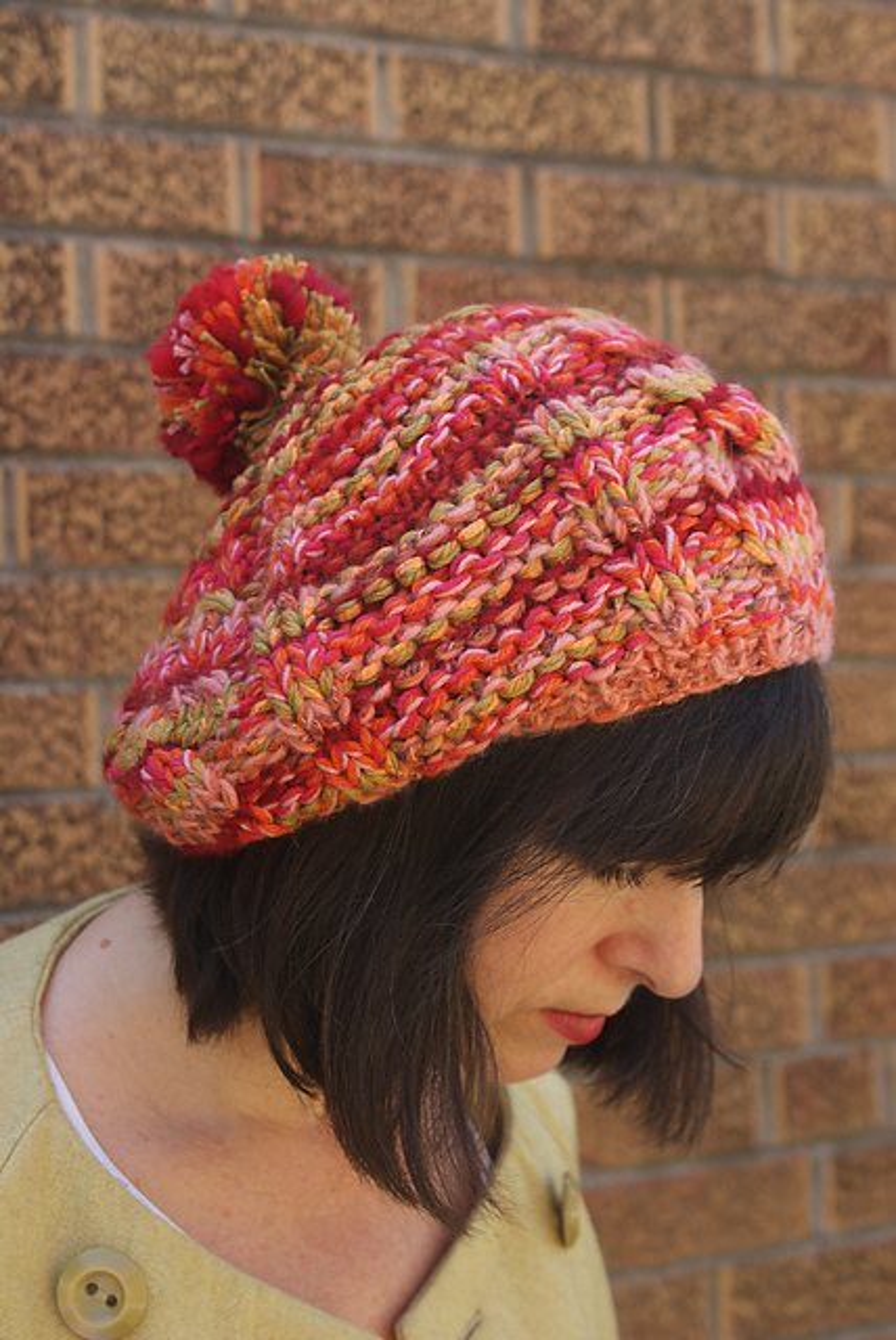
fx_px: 2514
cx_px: 448
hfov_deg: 20.2
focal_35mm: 68
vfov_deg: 29.8
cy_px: 670
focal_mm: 45
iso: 100
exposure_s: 1/80
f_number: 5.6
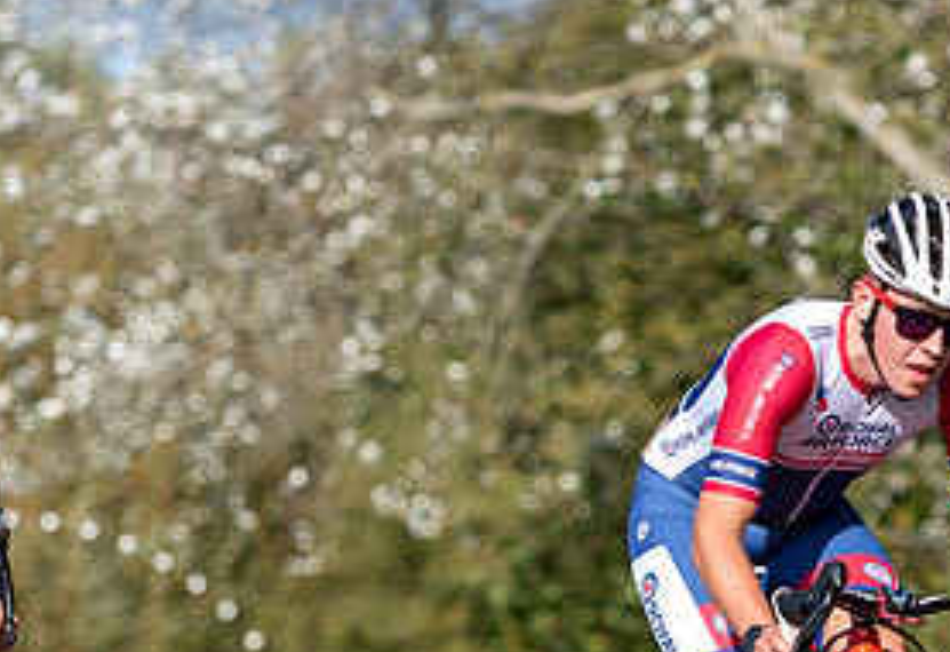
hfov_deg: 6.6
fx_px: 8173
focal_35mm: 307
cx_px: 772
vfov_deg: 4.6
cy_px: 533
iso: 160
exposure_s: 1/3200
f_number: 2.8
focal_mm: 120
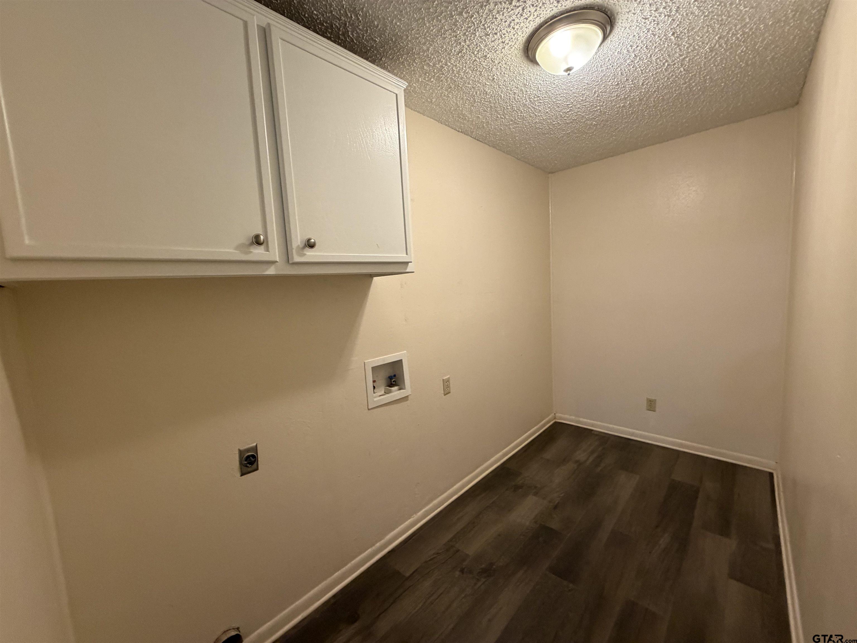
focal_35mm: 14
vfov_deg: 85.7
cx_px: 428
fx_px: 347
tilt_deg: -6.9
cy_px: 322
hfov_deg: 102.1
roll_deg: +4.2
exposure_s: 1/60
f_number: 2.2
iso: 400
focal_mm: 2.22
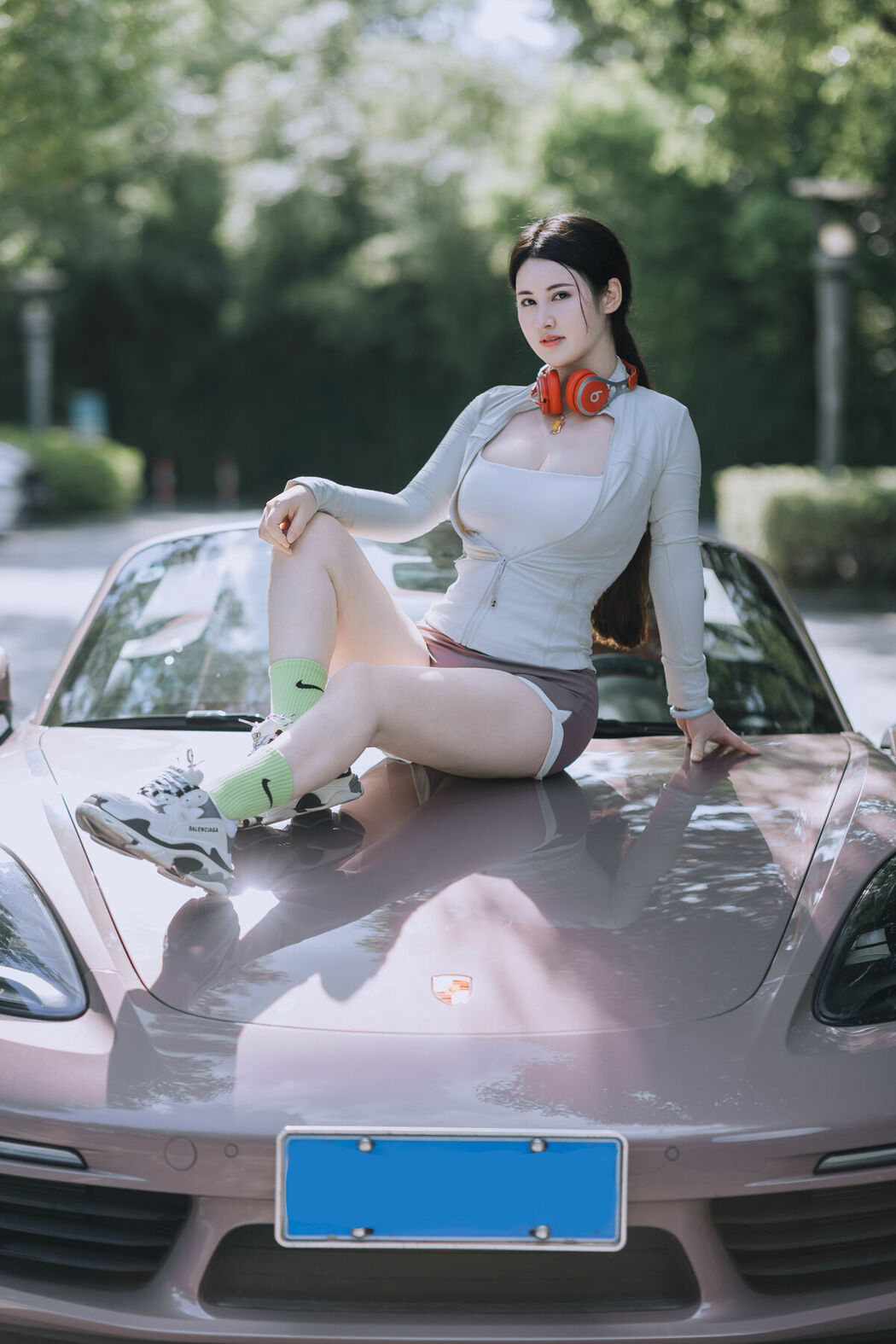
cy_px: 672
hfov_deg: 16.1
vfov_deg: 23.9
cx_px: 448
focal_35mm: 85
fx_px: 3173
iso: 100
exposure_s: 1/1000
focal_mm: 85
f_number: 2
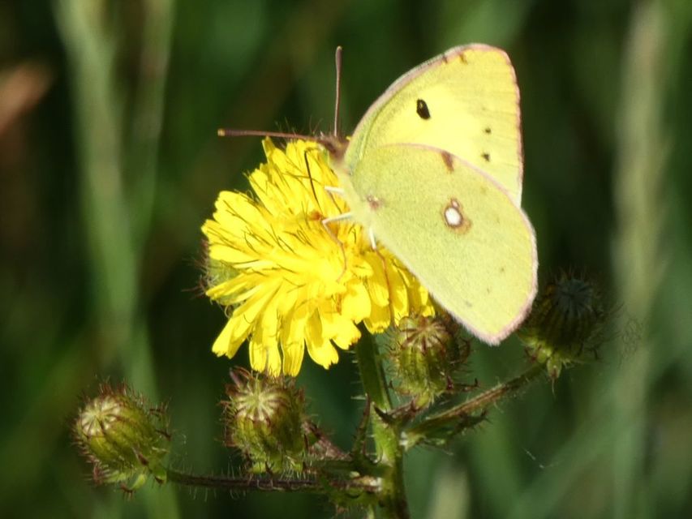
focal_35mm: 428
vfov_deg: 3.5
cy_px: 260
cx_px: 346
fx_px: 8557
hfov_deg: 4.6
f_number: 5.6
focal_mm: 76.7
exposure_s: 1/160
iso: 80
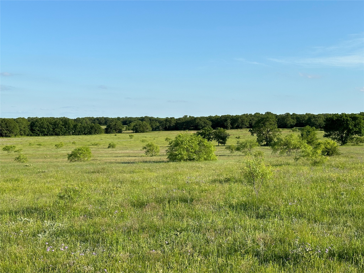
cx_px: 182
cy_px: 136
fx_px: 505
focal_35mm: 48
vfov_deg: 30.3
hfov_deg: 39.7
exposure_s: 1/3155
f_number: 1.78
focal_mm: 6.86
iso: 64
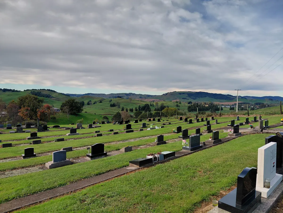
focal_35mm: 25
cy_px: 106
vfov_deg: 54.9
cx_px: 142
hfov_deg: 69.4
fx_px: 204
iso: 50
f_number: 1.8
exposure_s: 1/1856
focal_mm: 4.69
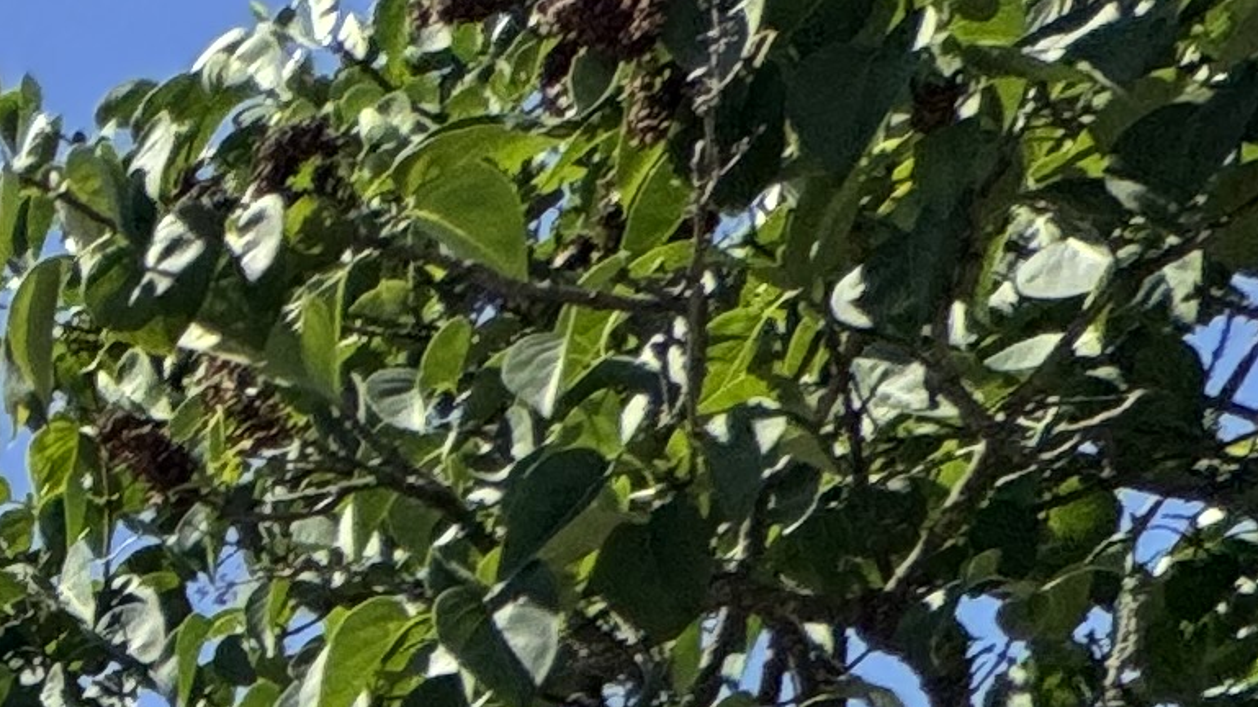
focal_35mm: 80
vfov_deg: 9.9
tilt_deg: +4.4
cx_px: -1924
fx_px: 2668
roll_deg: -0.1
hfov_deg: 14.2
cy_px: 2312
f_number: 2.2
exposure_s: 1/1637
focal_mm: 2.22
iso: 50
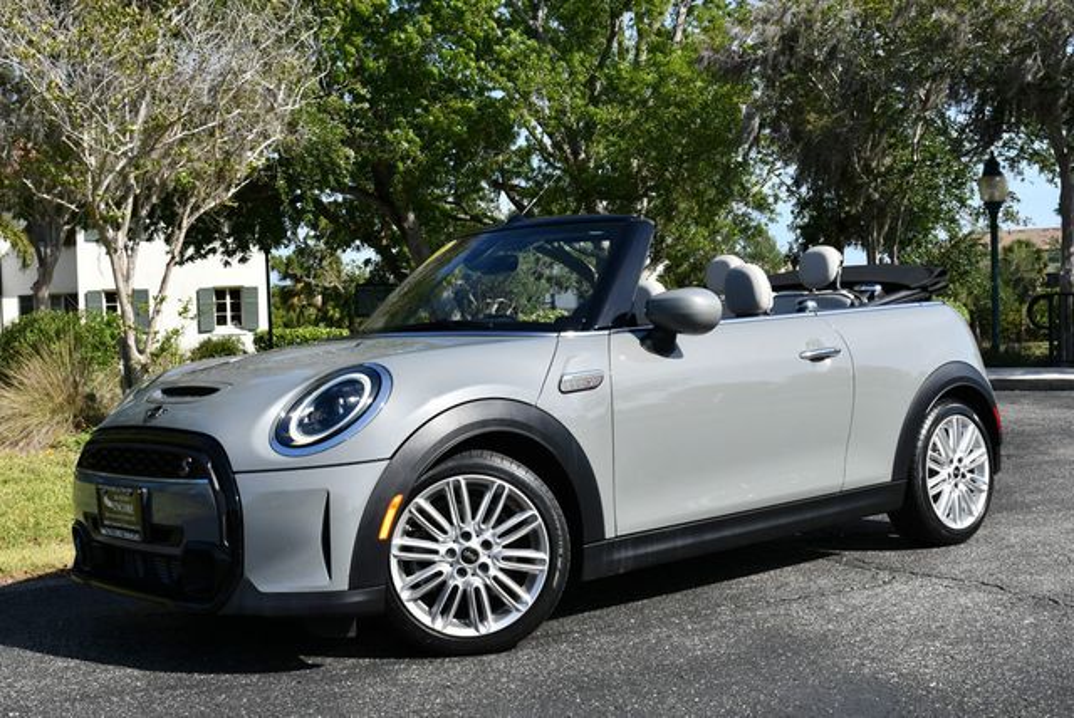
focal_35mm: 48
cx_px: 537
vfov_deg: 28.1
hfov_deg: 41.1
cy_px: 359
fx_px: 1433
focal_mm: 24
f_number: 8
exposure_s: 1/250
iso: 110
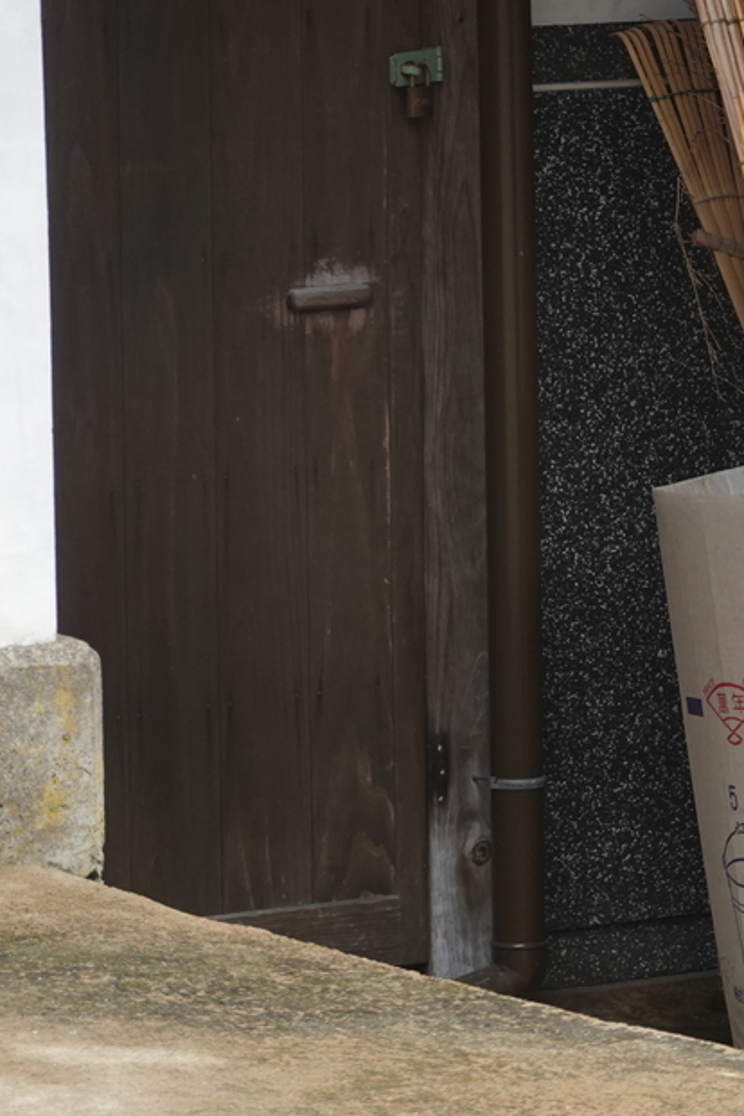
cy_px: 422
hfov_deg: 5.2
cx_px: 1035
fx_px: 8090
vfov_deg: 7.9
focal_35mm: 261
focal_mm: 49.7
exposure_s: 1/160
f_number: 4.5
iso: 200
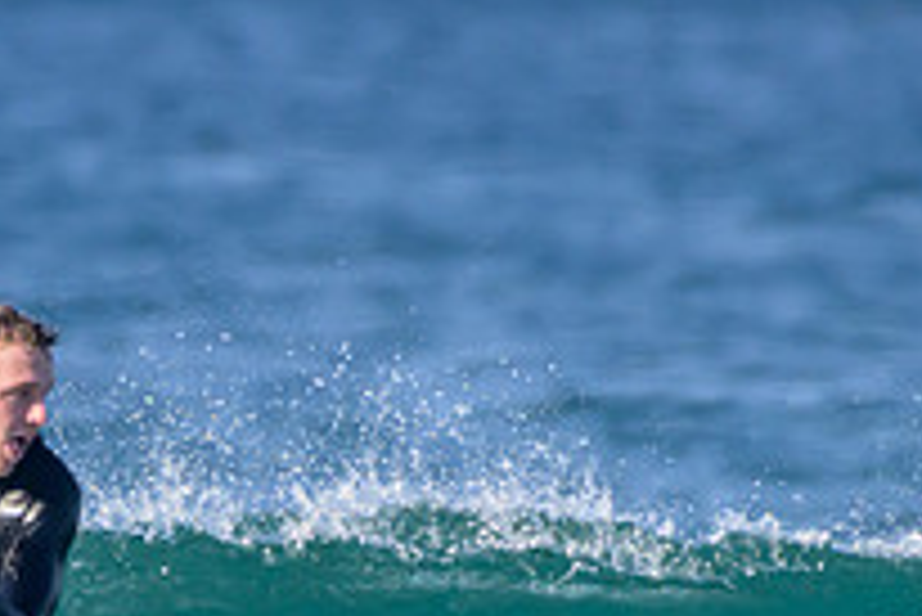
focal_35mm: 3369
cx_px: 194
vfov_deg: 0.4
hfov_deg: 0.6
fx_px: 86342
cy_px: 686
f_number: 11
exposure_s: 1/2000
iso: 1400
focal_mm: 1000
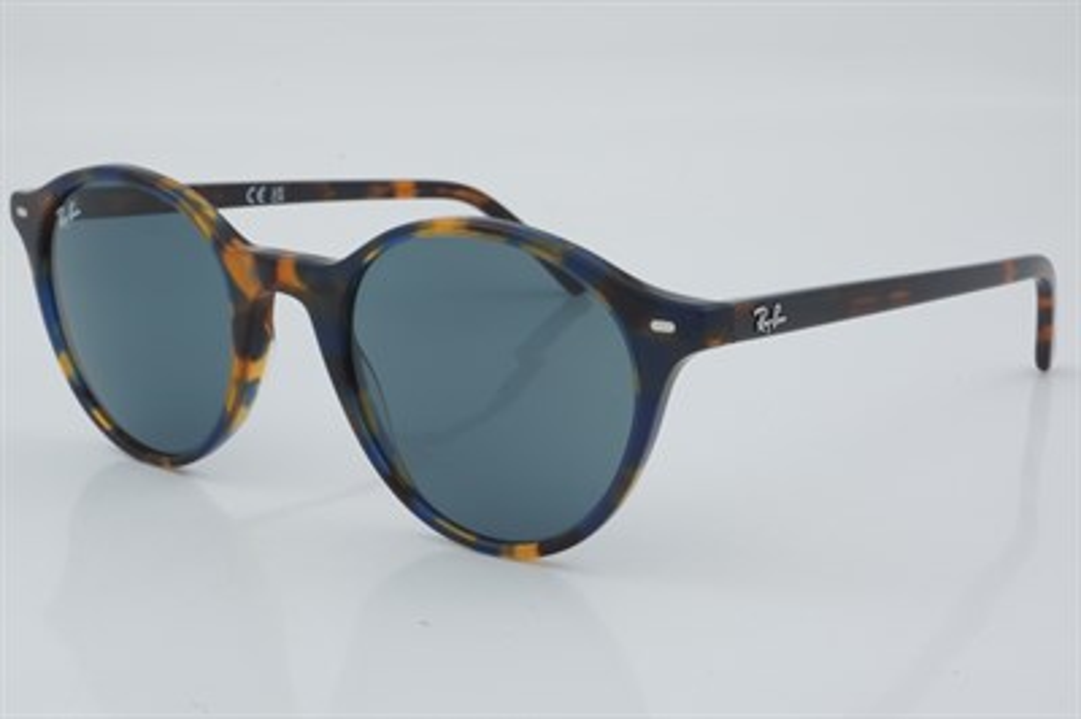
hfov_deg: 27.0
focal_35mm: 75
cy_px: 360
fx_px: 2250
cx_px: 540
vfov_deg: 18.2
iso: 100
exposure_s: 1/4
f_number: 29
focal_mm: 50
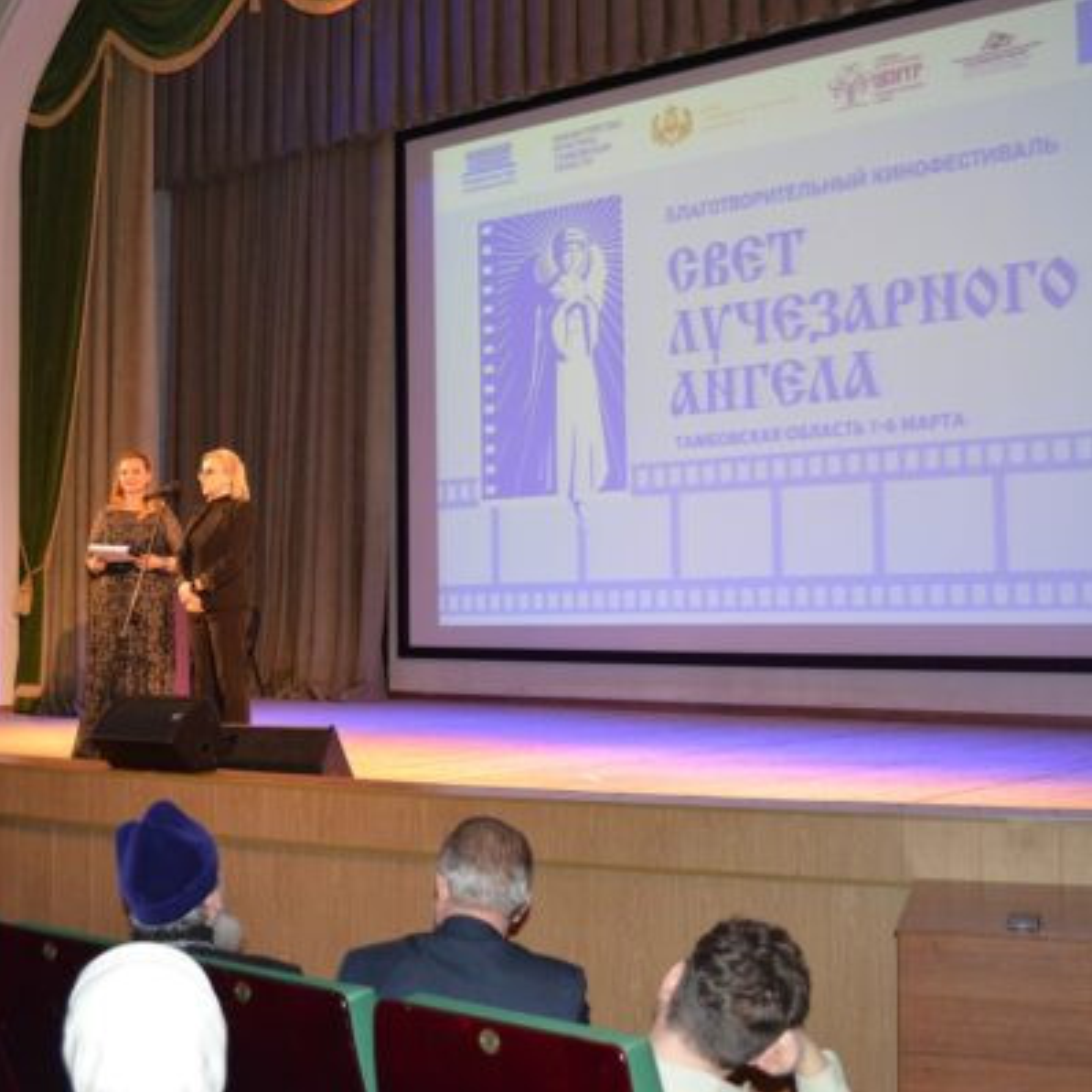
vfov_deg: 34.0
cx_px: 316
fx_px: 1785
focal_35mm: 50
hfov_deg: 33.5
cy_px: 546
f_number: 4
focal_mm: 26
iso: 1800
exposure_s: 1/60
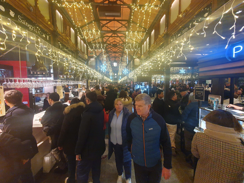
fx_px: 92
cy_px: 92
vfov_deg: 89.9
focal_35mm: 13
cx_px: 122
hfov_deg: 106.2
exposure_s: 1/50
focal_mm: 1.8
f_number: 2.2
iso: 400
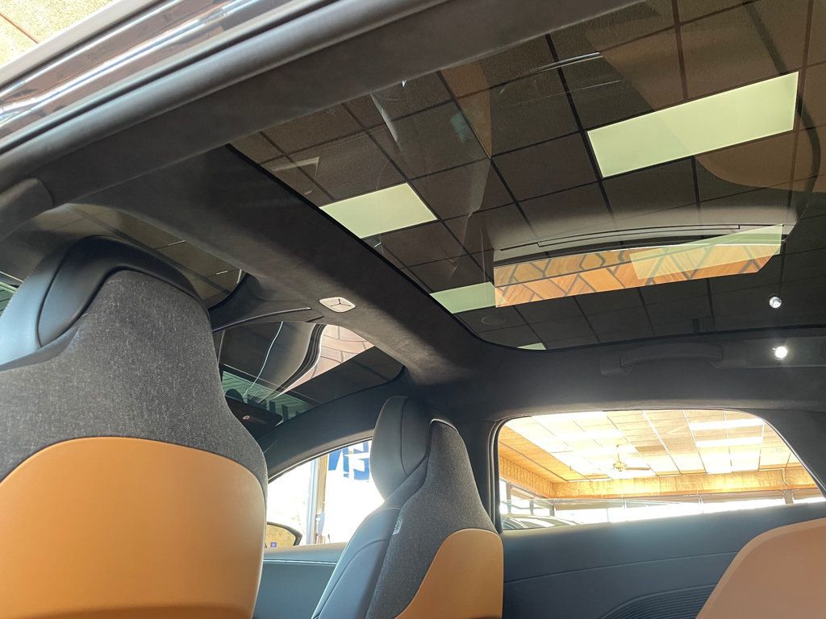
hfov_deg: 67.3
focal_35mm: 26
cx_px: 413
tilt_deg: +25.6
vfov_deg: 53.1
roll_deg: +0.4
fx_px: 620
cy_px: 310
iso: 200
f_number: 1.6
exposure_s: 1/60
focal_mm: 4.2
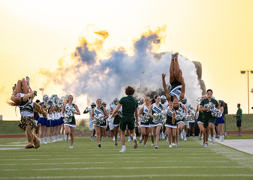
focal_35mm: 265
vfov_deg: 5.4
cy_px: 105
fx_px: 1906
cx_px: 152
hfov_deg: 7.6
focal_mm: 200
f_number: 2.8
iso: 640
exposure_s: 1/2500
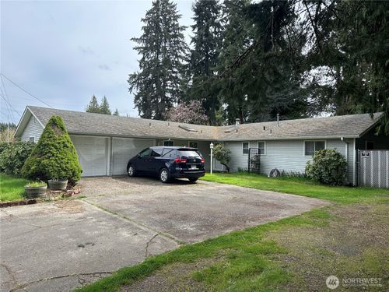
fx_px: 270
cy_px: 146
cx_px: 194
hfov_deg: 71.6
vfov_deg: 56.8
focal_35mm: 24
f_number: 1.78
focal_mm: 6.86
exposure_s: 1/1289
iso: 80
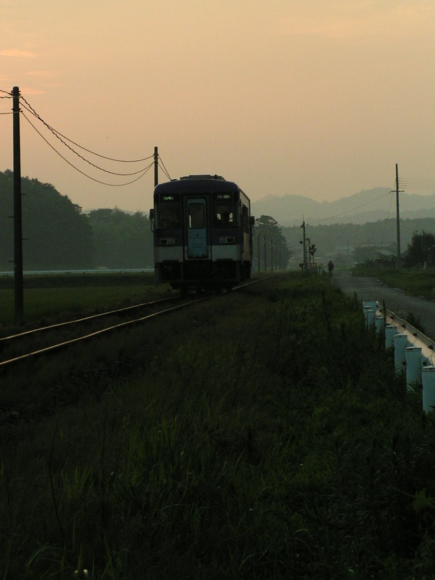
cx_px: 154
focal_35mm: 171
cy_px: 232
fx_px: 2866
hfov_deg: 8.7
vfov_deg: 11.6
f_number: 6.3
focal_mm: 20
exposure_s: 1/200
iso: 100
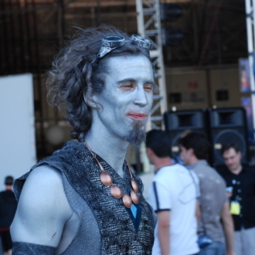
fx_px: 1000
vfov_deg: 14.5
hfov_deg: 14.5
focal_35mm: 120
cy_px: 127
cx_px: 131
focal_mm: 62
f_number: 5.3
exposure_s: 1/125
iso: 360
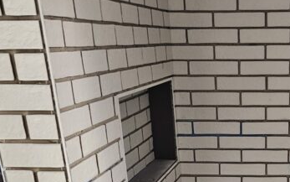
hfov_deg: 27.7
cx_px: 254
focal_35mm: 72
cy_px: 393
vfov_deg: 14.3
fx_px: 569
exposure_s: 1/100
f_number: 1.7
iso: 160
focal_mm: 6.3
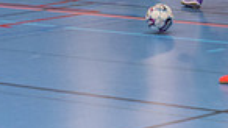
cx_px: 294
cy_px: -98
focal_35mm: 297
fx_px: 1795
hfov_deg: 7.2
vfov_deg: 4.1
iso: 2500
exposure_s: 1/500
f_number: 3.2
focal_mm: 70
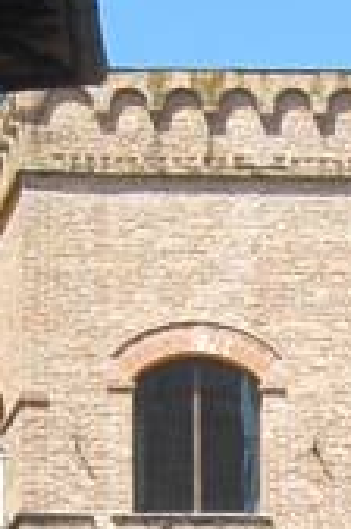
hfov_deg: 4.8
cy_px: 911
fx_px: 4141
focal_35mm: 282
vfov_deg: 7.1
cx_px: 476
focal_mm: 32
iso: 220
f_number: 10
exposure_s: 1/250
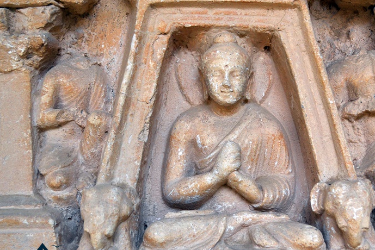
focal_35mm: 47
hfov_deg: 41.6
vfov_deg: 28.6
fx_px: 490
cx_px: 233
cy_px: 142
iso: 400
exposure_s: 1/80
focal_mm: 24
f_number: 4.5
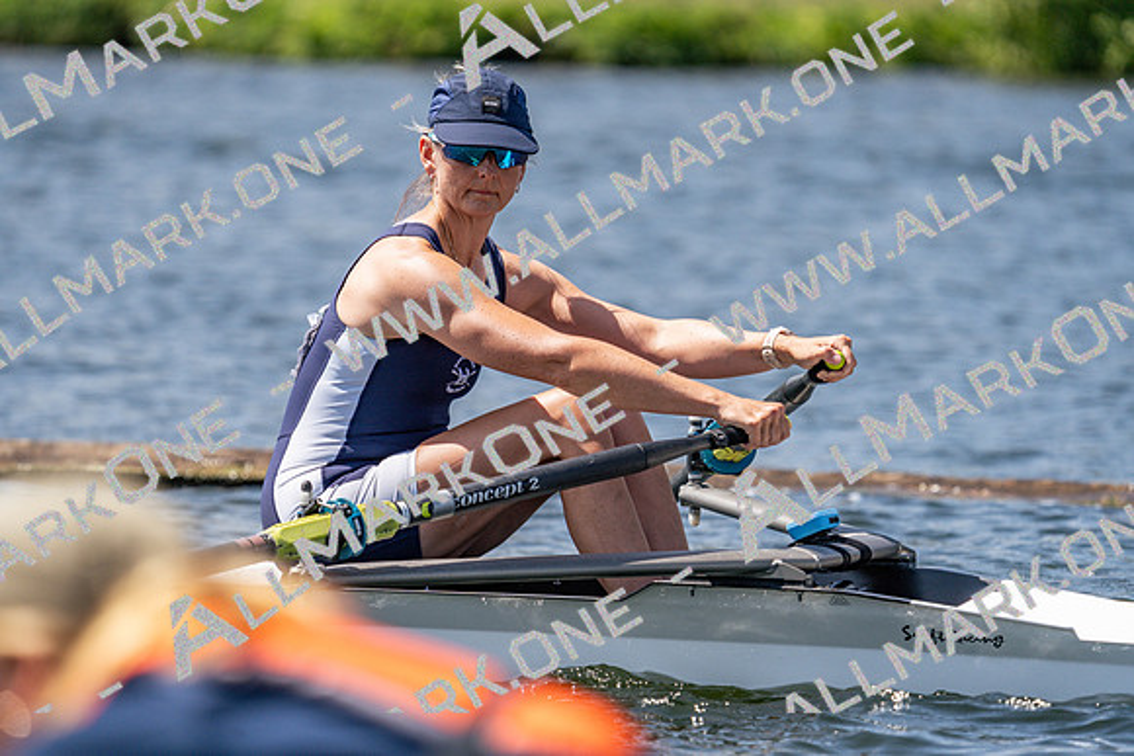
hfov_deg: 5.1
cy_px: 378
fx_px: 12823
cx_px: 567
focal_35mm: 407
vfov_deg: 3.4
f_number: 6.3
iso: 320
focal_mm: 407
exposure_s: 1/2000
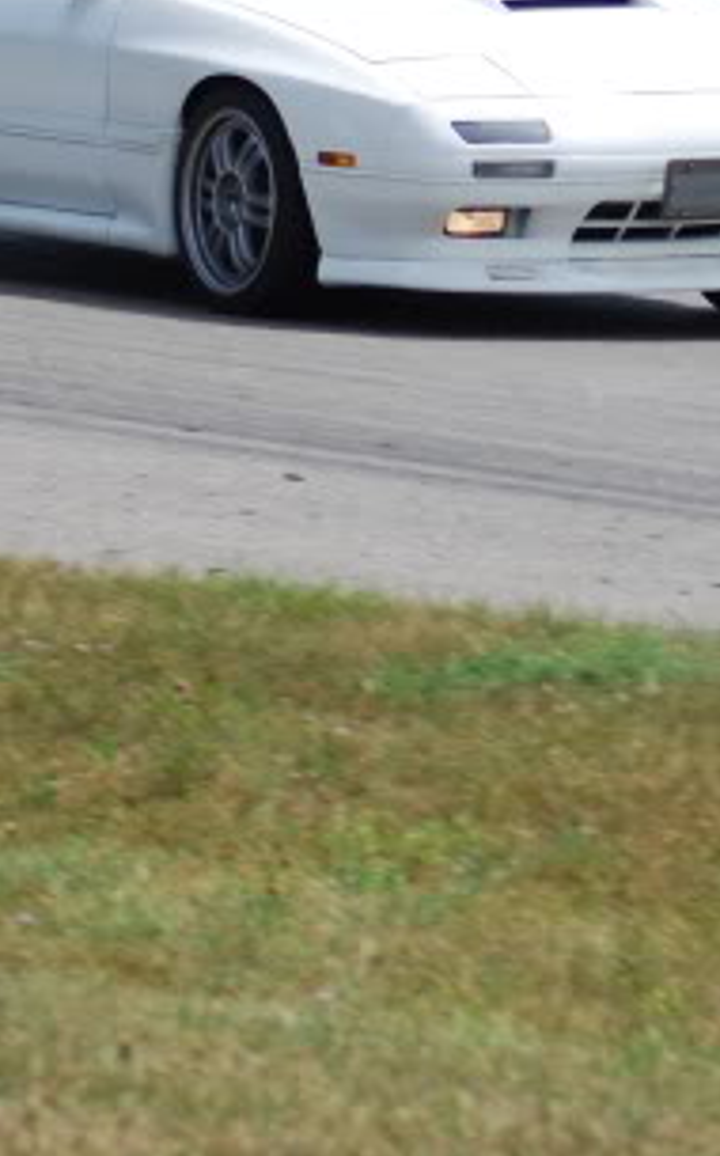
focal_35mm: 360
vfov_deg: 5.8
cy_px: -51
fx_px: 11329
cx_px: 904
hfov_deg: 3.6
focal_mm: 70
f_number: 5.6
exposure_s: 1/500
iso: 140
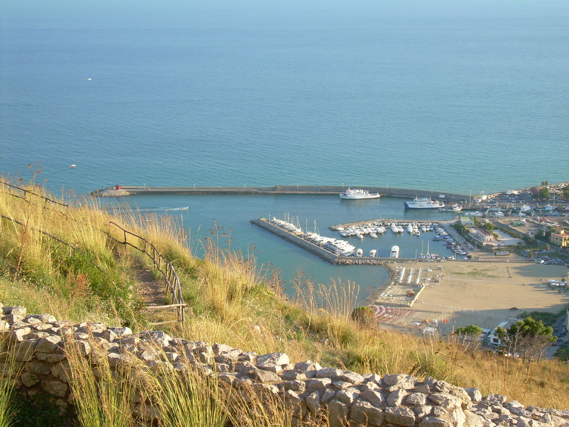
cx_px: 284
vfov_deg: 24.0
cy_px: 214
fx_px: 1003
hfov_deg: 31.7
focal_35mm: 61
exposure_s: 1/210
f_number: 3.4
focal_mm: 10.3
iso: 50
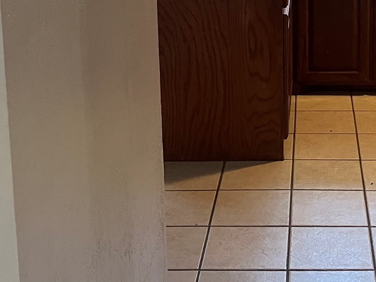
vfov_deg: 18.4
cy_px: -29
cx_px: 339
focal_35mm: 77
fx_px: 836
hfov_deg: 24.6
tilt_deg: -12.5
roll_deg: -0.2
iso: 250
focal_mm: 5.1
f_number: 1.6
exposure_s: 1/60
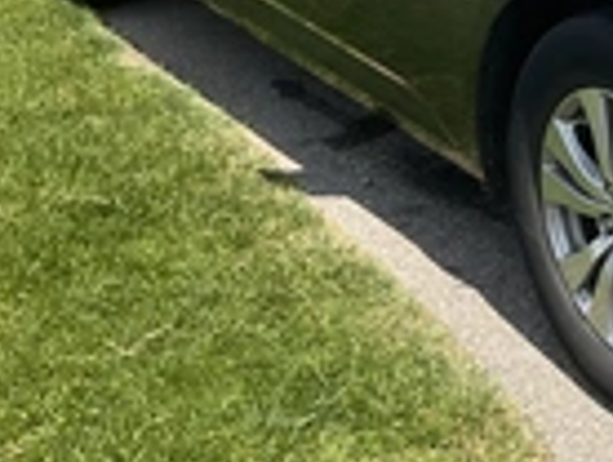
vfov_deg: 17.0
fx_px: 1490
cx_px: 804
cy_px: -62
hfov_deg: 21.0
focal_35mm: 84
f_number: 1.8
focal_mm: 3
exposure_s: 1/1076
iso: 25
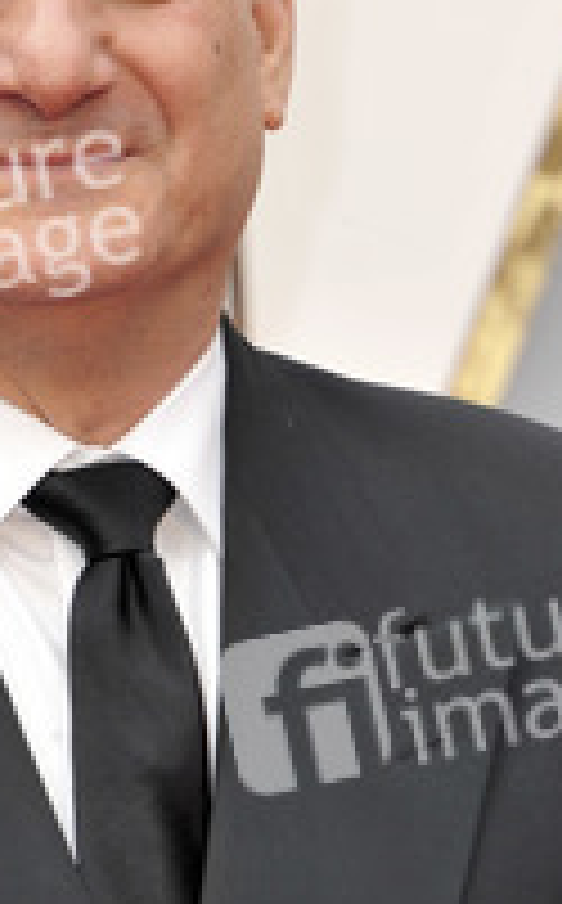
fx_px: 15003
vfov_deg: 3.5
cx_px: 43
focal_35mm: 610
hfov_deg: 2.1
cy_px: 463
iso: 800
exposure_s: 1/250
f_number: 9
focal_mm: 300
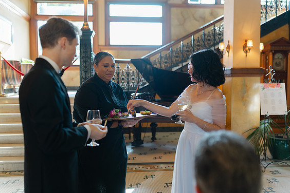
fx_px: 290
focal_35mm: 36
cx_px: 144
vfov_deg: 36.9
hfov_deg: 53.1
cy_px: 96
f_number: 2
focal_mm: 35
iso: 250
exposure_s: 1/100
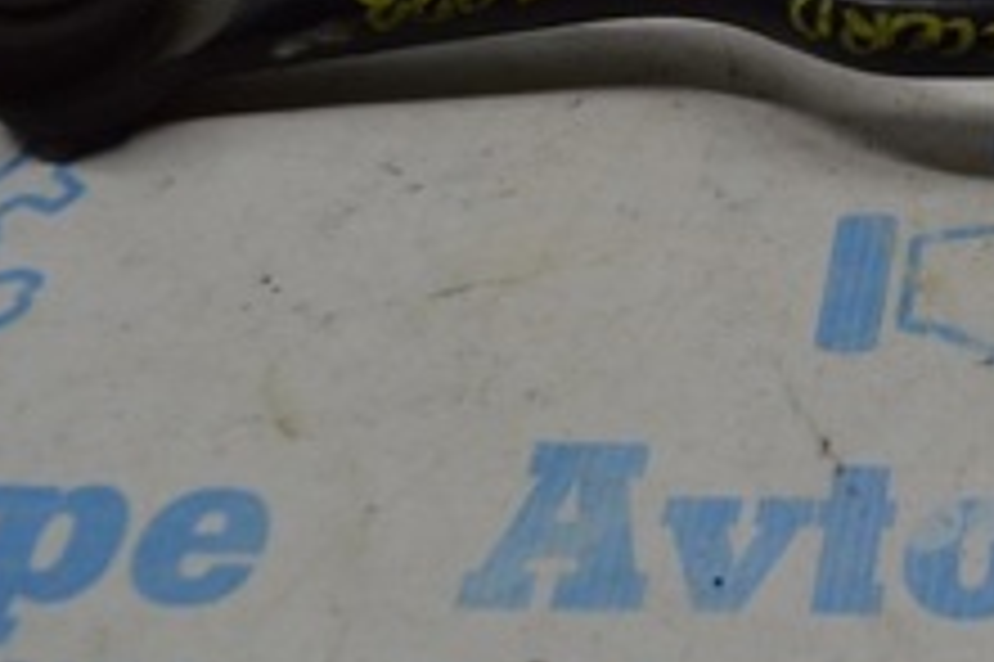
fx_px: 2400
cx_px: 1183
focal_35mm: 87
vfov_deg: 15.5
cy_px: 74
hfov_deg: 21.7
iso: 400
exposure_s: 1/100
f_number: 5
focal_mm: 20
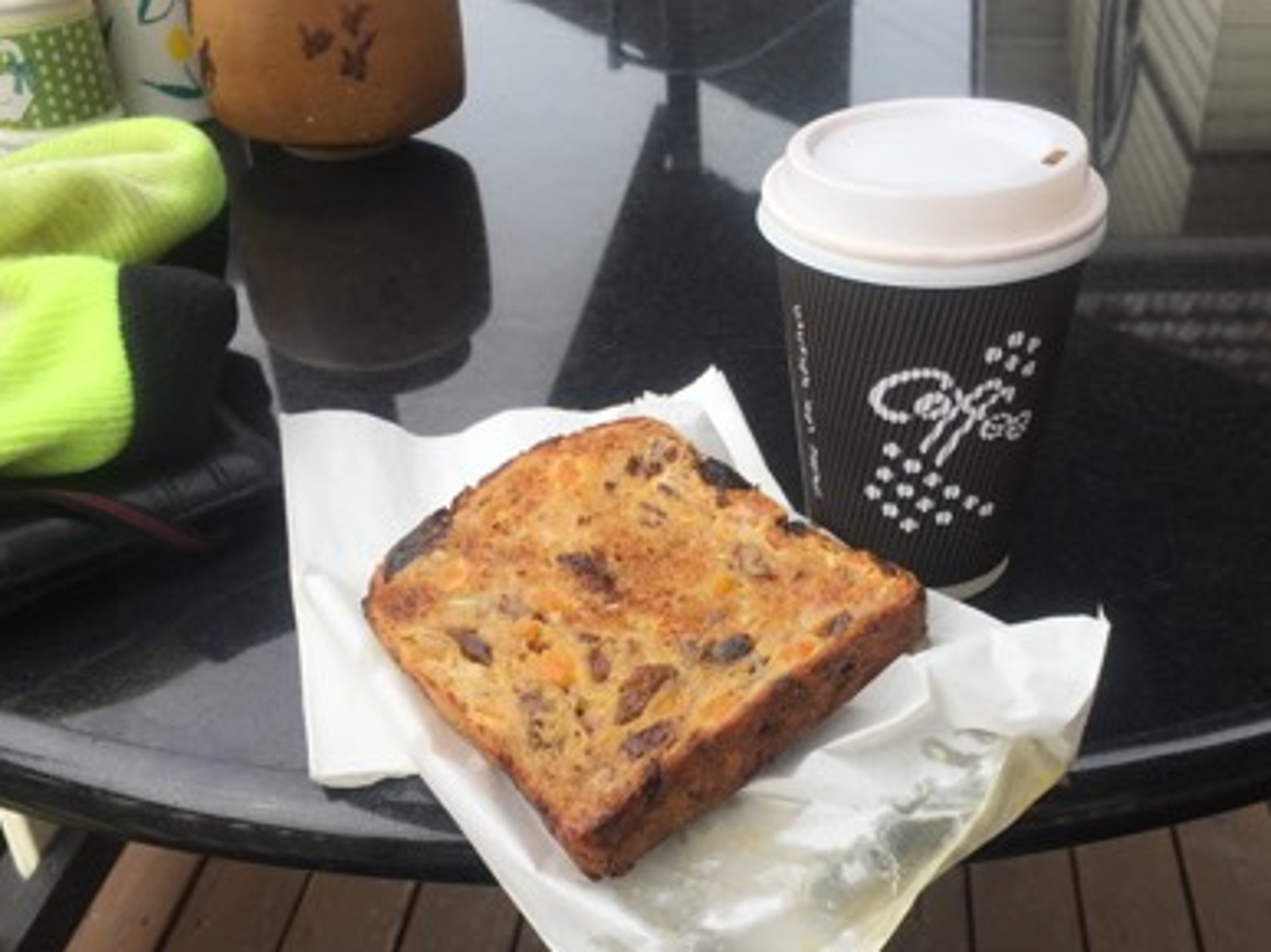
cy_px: 552
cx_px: 762
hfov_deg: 47.6
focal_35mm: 39
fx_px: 1432
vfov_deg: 36.7
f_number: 2.2
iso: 32
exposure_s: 1/732
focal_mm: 4.15
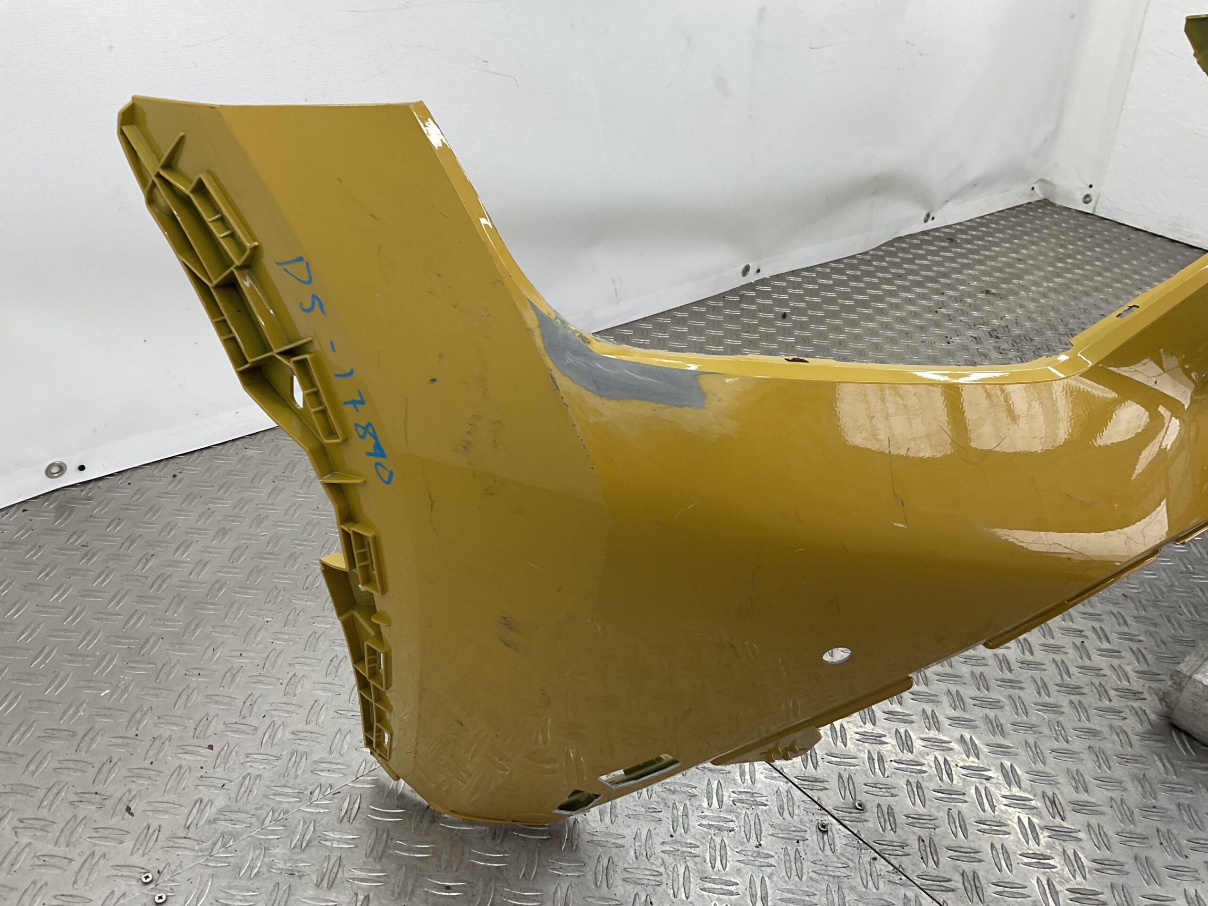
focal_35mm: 29
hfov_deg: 61.7
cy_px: 453
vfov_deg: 48.2
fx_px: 1012
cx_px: 604
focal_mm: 3
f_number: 1.8
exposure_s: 1/120
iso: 25
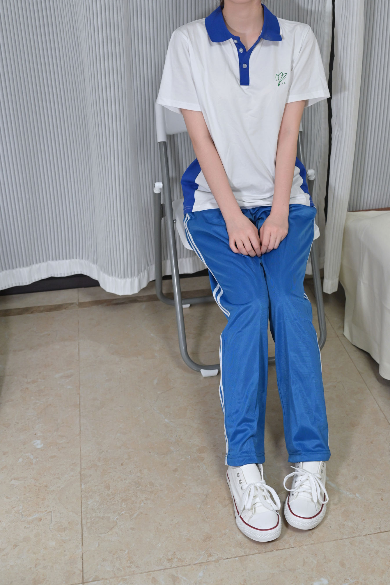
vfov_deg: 41.6
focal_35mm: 47
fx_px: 764
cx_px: 261
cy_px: 212
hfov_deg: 28.4
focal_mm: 35
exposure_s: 1/100
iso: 1000
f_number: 3.5
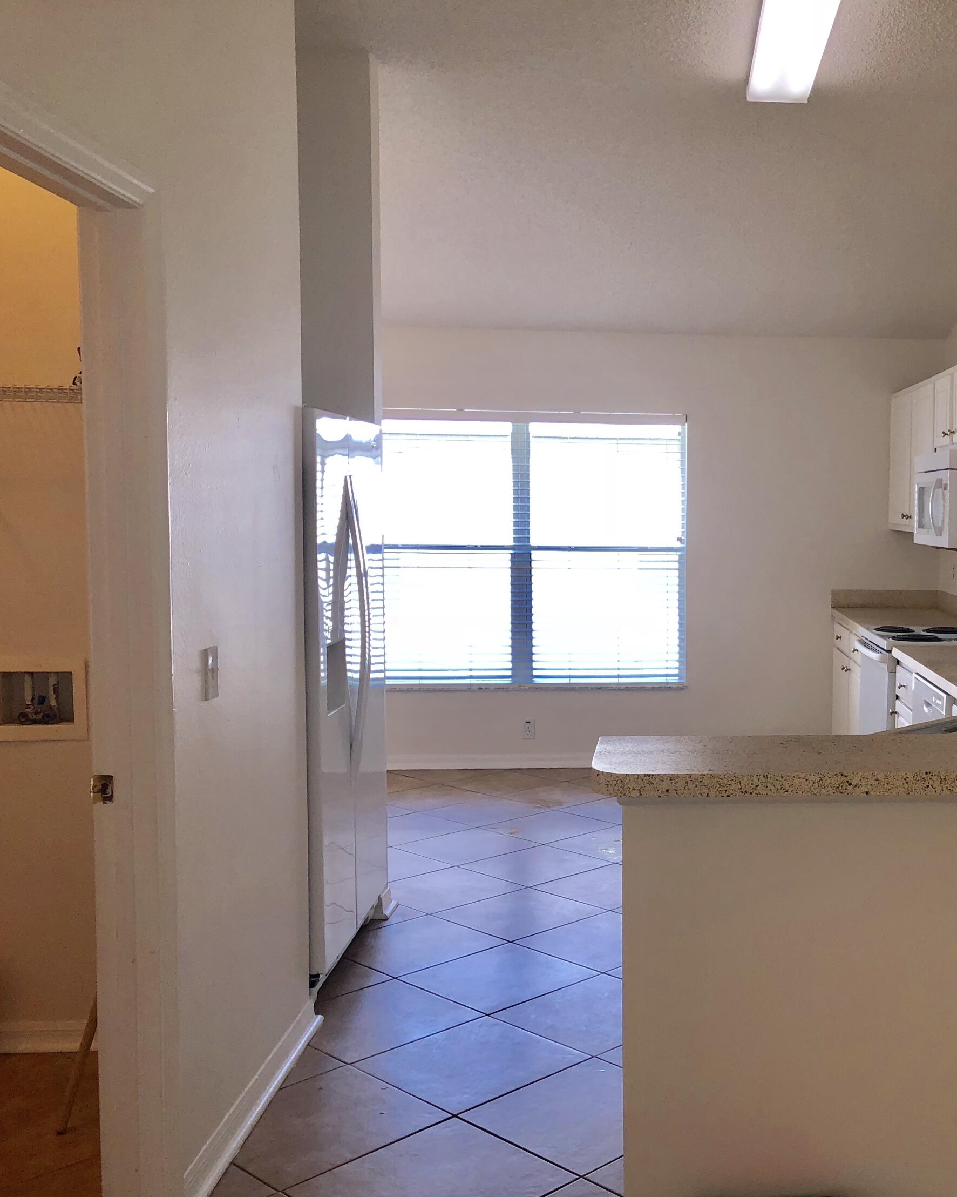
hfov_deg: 38.3
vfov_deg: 49.1
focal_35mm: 37
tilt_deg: -4.8
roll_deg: +0.3
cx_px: 797
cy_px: 605
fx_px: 1310
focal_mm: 3.99
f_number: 1.8
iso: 50
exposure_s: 1/120
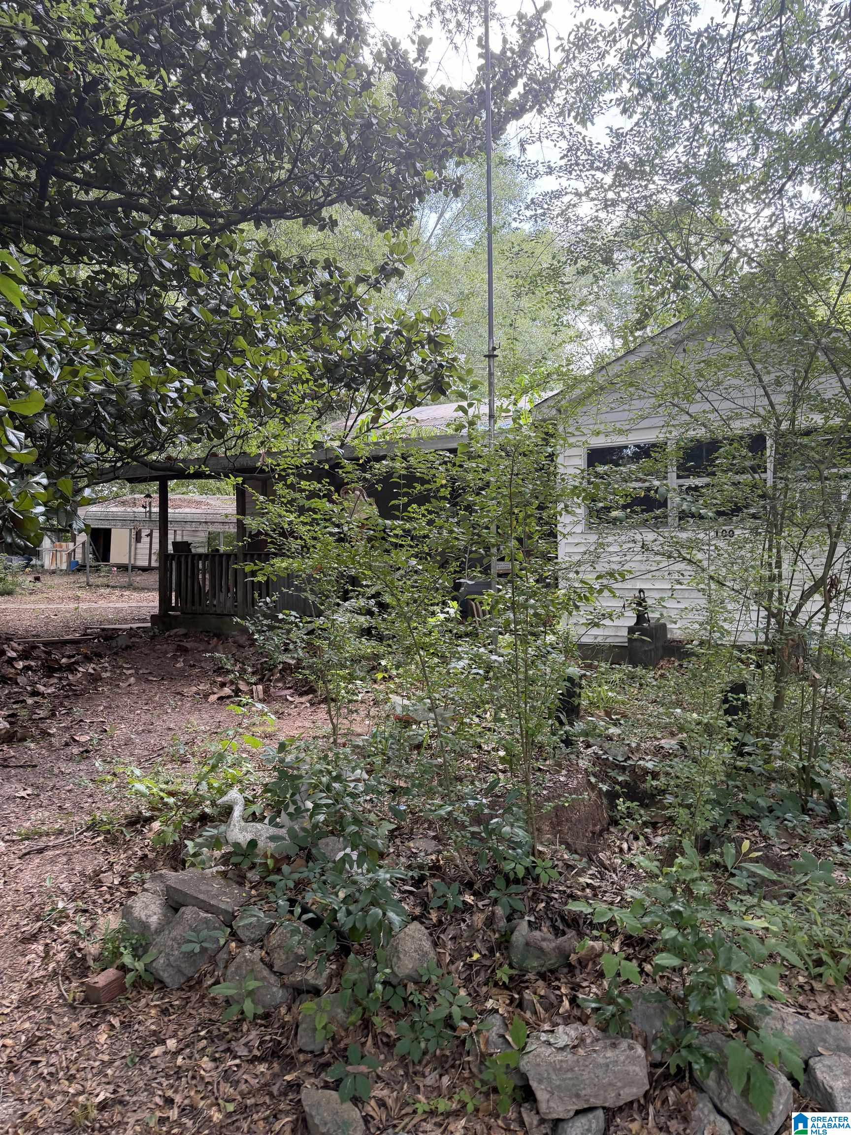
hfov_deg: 56.8
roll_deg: -3.9
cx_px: 426
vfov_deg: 71.6
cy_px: 568
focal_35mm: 24
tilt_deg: +3.5
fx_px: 787
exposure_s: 1/160
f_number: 1.78
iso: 100
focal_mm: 6.76
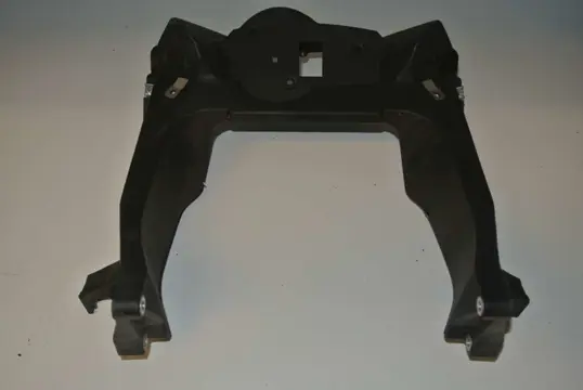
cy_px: 195
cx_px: 292
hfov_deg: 51.8
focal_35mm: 37
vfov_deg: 36.0
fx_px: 600
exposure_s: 1/60
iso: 200
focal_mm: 14
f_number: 4
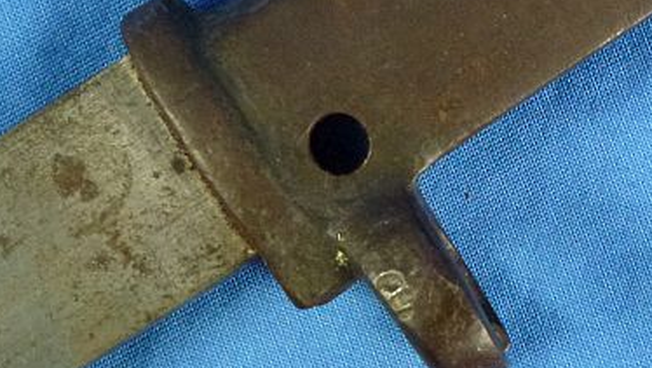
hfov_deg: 14.8
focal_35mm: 142
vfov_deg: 8.4
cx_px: 687
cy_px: -106
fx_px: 2457
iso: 400
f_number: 4.5
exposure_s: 1/60
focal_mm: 10.9
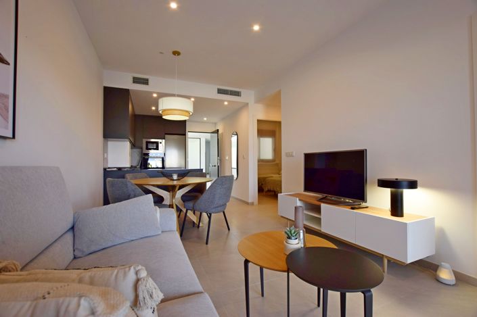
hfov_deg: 100.4
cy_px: 158
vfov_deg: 77.2
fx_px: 199
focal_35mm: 15
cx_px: 238
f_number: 5
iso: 400
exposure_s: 1/125
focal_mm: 10
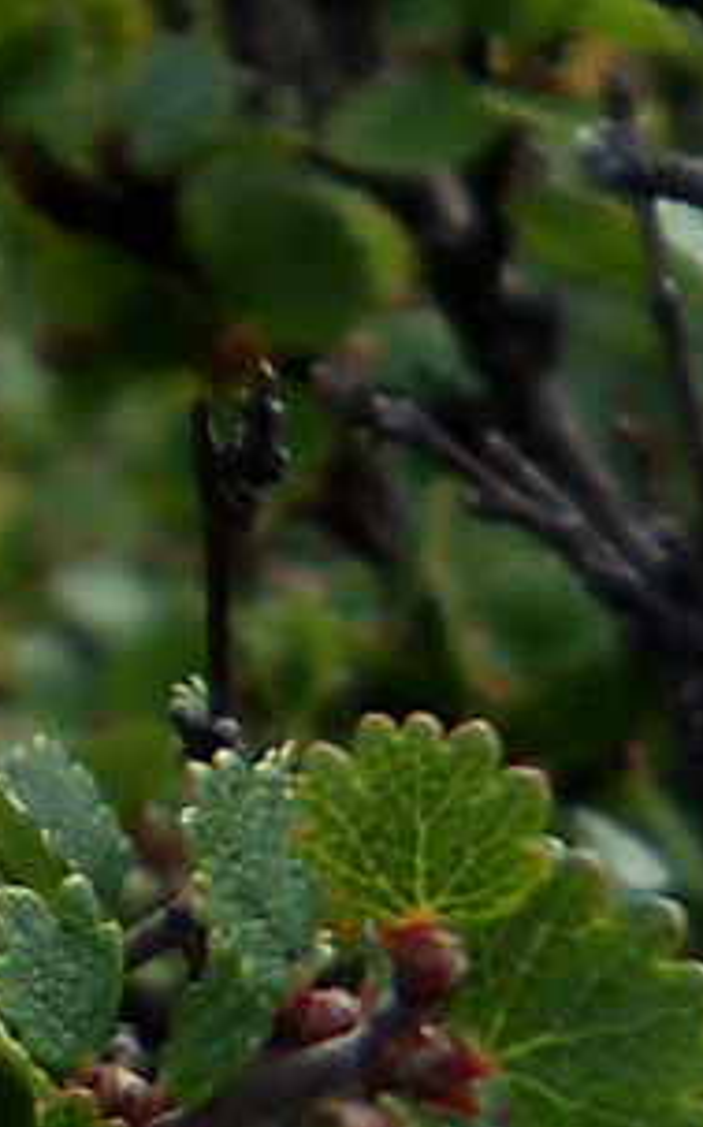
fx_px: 7705
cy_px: -2206
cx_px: -1573
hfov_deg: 4.9
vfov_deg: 7.4
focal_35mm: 251
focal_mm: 6.2
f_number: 3.5
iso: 80
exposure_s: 1/400
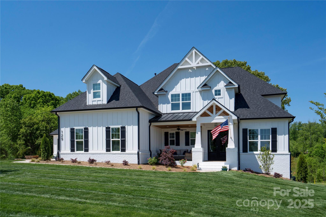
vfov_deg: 47.9
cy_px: 108
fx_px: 244
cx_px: 163
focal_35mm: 27
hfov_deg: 67.4
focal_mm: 27
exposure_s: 1/1250
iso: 320
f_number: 7.1
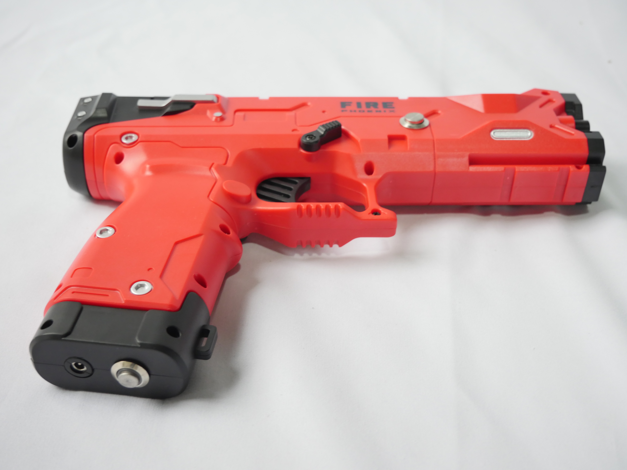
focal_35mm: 44
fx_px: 797
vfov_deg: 32.9
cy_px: 235
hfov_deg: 42.9
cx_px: 314
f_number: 4.2
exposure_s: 1/40
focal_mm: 22
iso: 800
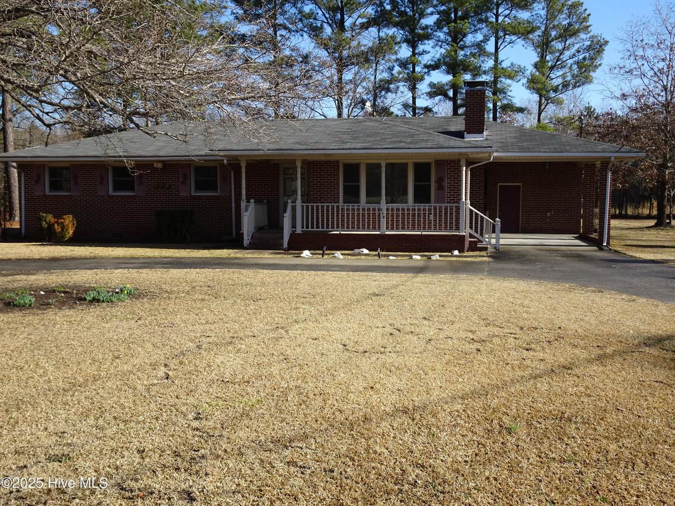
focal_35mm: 36
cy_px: 253
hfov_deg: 51.4
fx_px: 702
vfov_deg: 39.7
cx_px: 338
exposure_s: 1/400
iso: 80
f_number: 4
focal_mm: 6.17
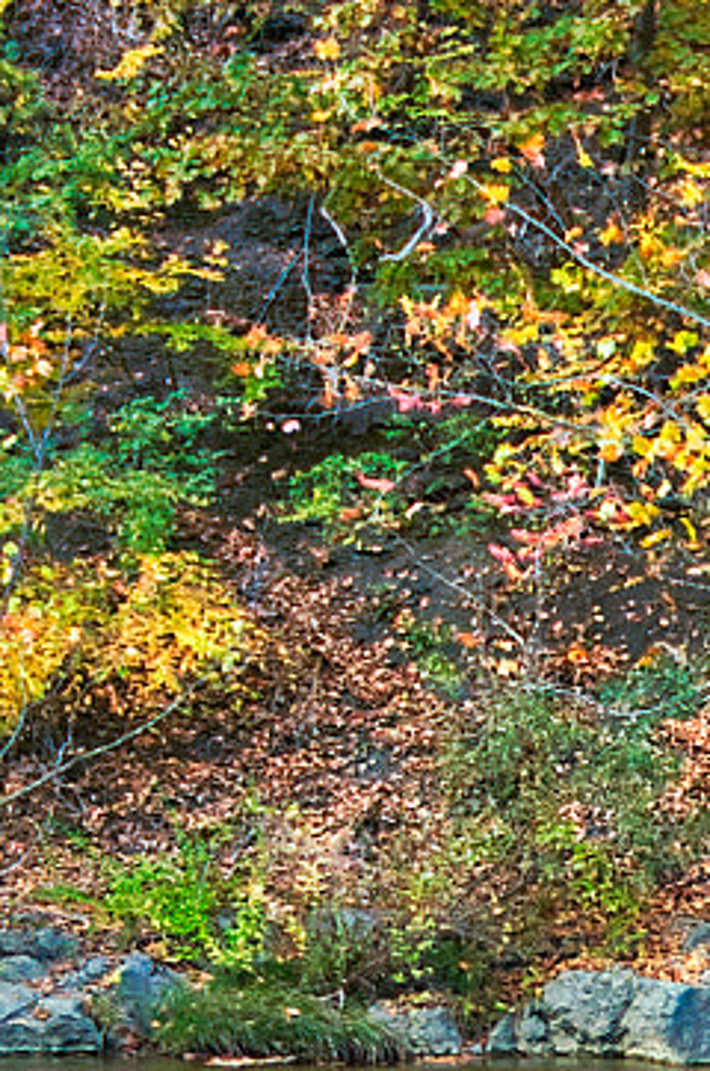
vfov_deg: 12.4
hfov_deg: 8.3
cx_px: 1244
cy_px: 1500
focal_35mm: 159
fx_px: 4721
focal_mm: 24
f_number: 11
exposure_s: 3
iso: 100
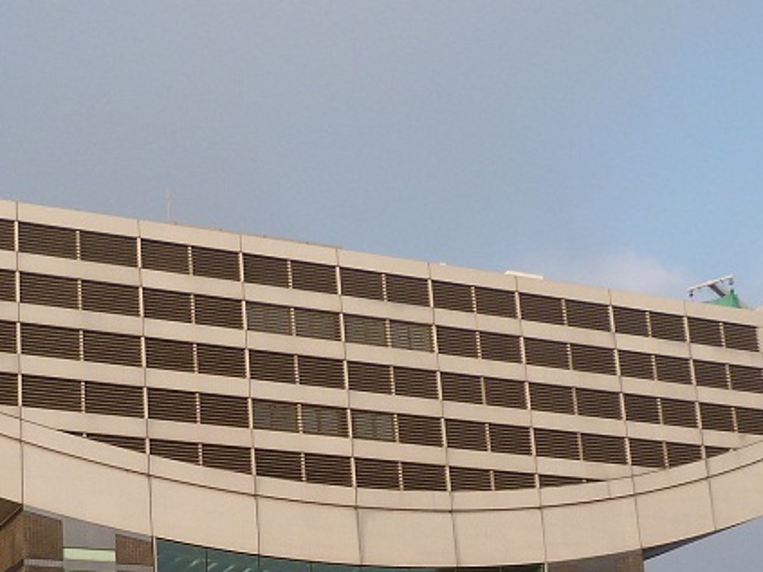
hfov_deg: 27.1
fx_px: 1565
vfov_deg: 20.2
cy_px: 554
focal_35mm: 71
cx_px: 193
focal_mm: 4.5
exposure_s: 1/250
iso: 80
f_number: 4
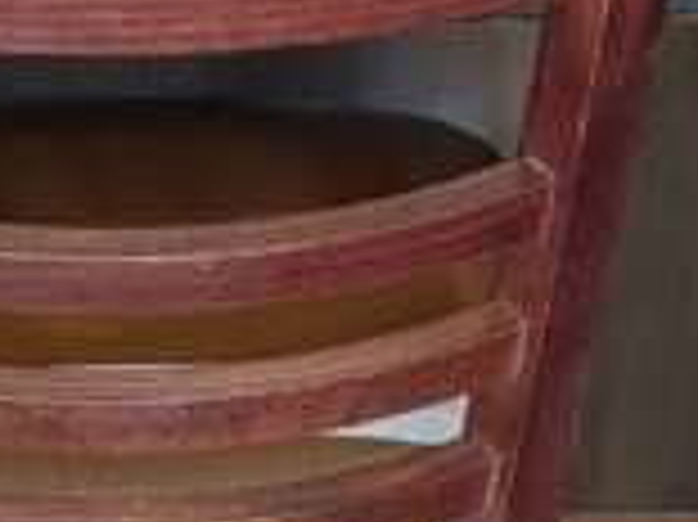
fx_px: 3204
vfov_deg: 9.2
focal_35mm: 159
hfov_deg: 12.4
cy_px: -58
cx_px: 266
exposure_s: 1/25
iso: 49
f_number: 1.7
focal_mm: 4.53
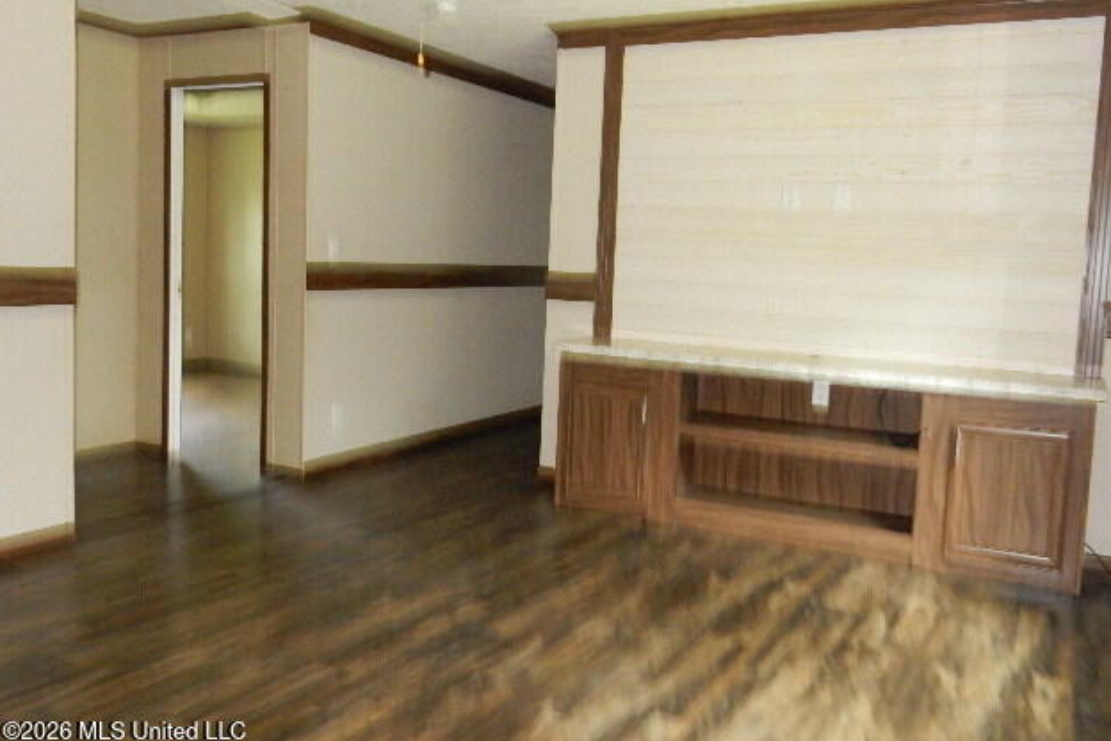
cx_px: 563
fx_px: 987
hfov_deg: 58.7
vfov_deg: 41.1
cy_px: 342
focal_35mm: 32
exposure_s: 1/30
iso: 900
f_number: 4
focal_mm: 5.4
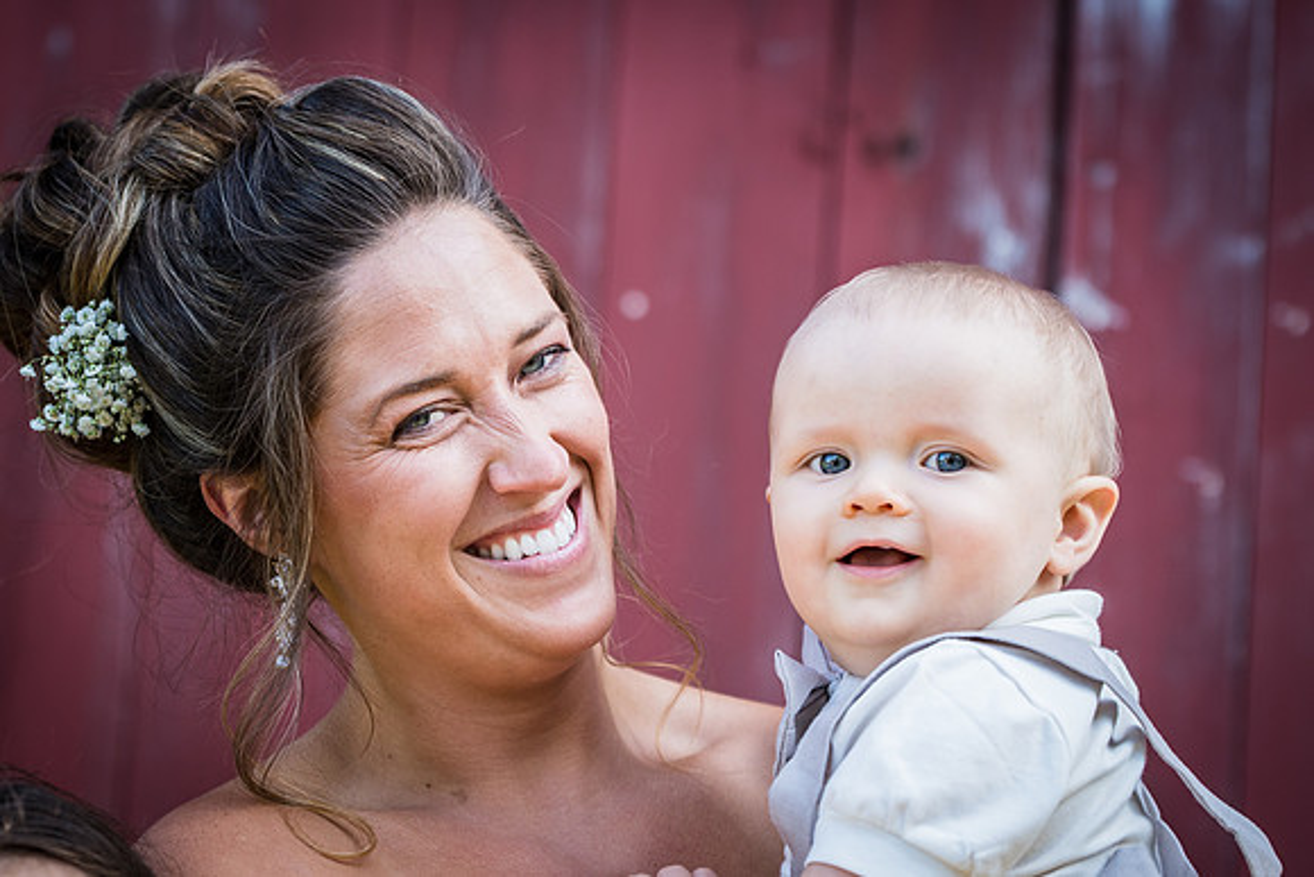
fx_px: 4370
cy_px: 500
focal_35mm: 120
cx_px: 565
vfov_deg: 11.5
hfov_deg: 17.1
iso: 200
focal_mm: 70
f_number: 2.8
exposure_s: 1/250
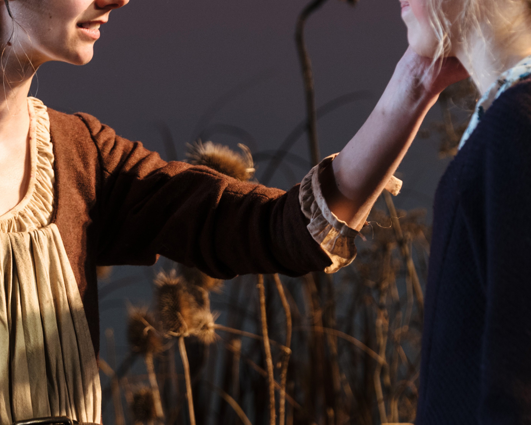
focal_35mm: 340
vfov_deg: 4.6
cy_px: 146
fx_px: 5344
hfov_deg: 5.7
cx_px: 269
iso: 1000
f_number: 3.5
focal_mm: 168
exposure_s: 1/160
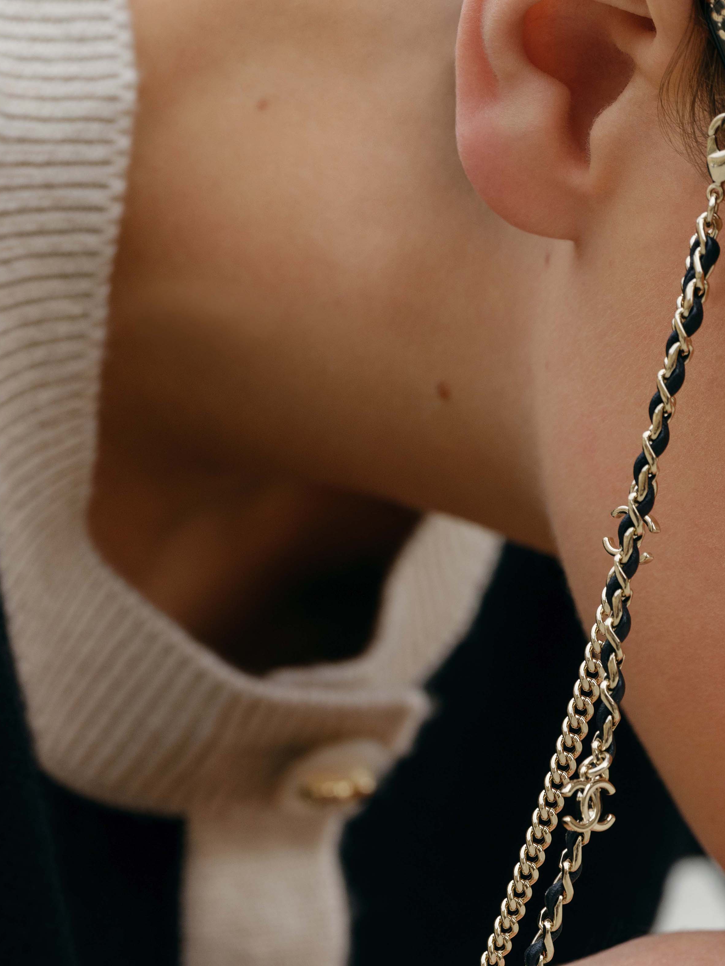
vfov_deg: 8.2
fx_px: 6703
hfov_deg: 6.2
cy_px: 1166
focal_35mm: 240
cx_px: 404
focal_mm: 120
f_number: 7.1
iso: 800
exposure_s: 1/640
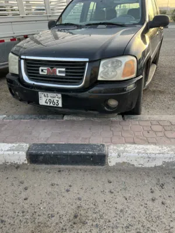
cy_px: 116
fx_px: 175
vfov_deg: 67.3
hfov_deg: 53.1
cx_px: 88
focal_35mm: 26
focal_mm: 5.7
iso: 50
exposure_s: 1/252
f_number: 1.5
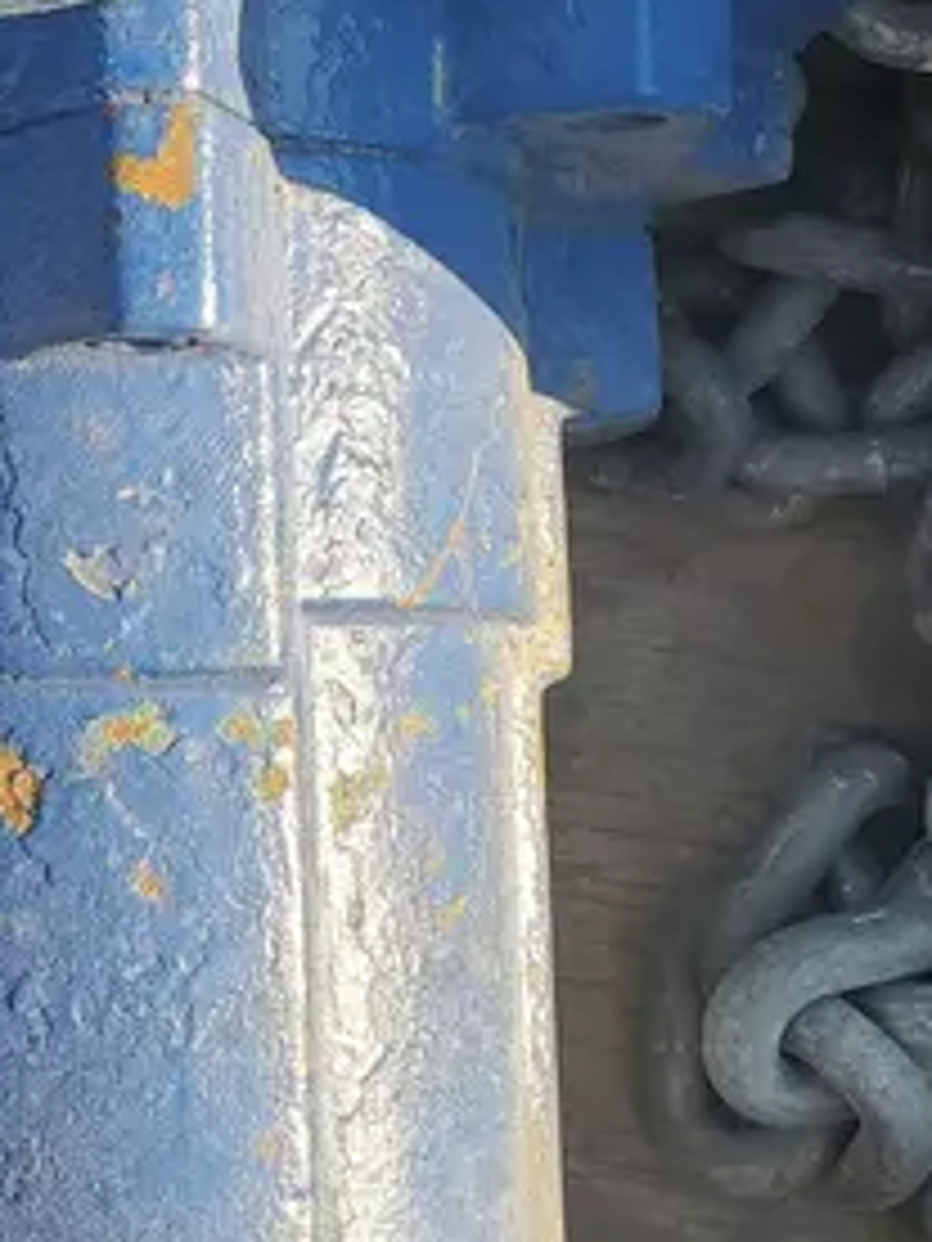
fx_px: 2477
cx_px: -243
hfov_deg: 19.8
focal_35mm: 69
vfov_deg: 27.8
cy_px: 313
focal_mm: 4.3
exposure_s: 1/323
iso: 50
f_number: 2.4
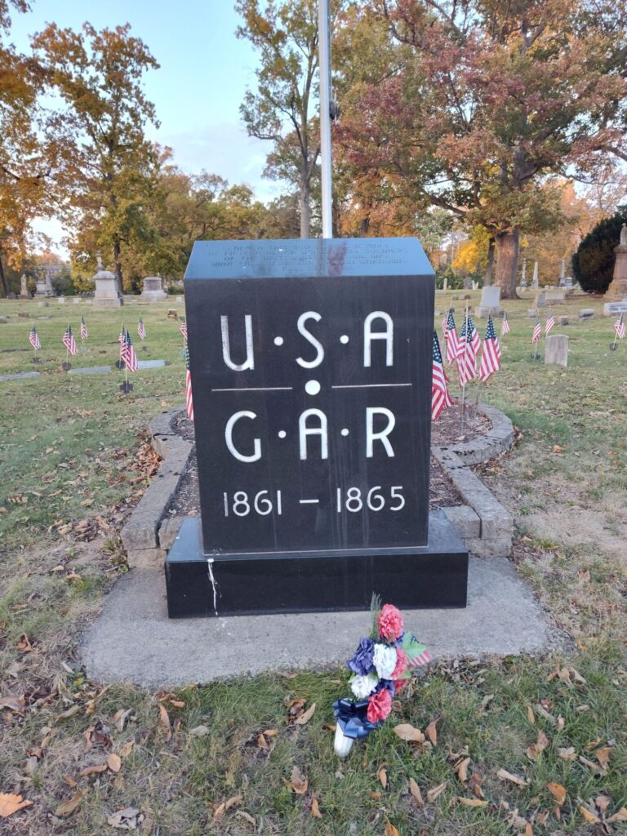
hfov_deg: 58.9
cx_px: 314
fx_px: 555
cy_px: 418
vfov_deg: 73.9
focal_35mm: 23
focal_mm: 5.56
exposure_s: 1/120
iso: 506
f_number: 1.8
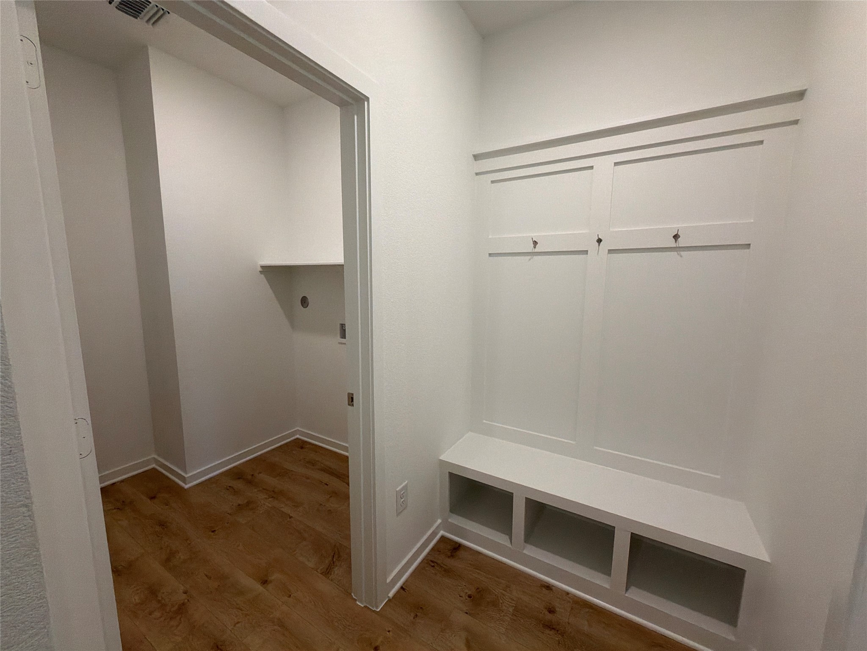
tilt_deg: -8.6
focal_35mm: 14
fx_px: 351
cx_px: 434
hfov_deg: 102.1
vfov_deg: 85.7
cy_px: 326
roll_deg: -1.0
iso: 200
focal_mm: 2.22
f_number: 2.2
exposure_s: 1/120
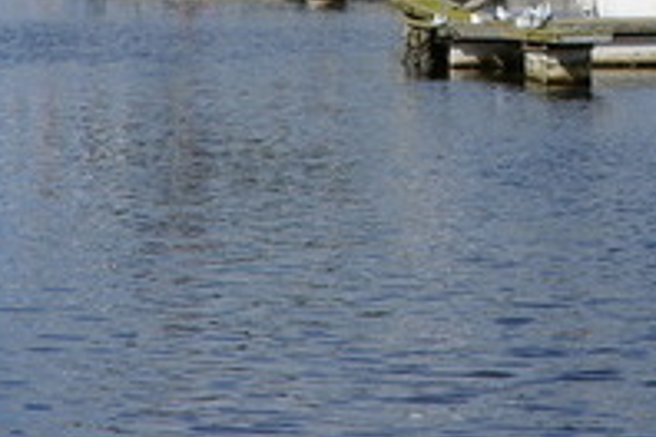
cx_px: 1097
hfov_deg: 5.3
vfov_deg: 3.6
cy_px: -348
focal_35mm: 382
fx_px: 6960
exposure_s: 1/640
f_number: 7.1
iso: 100
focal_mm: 70
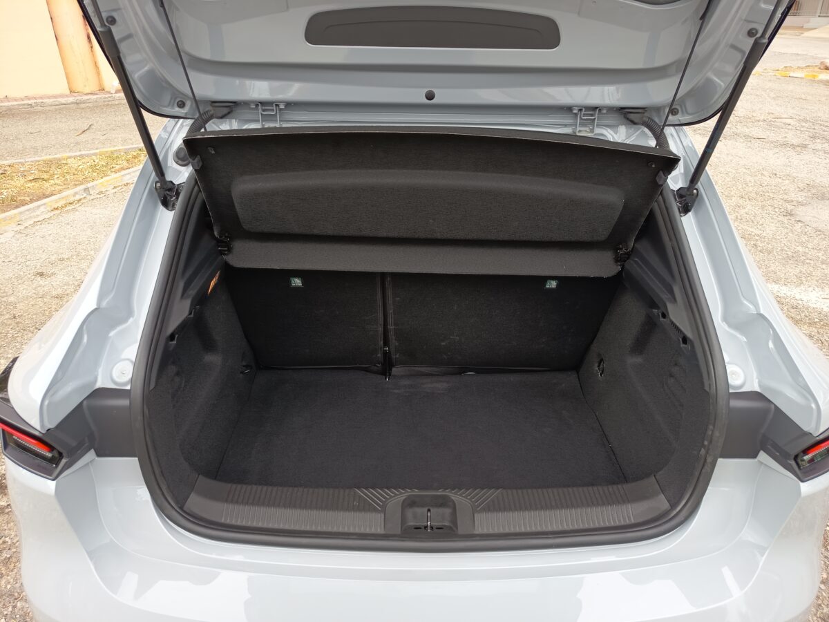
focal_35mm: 24
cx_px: 414
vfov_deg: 56.8
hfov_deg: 71.6
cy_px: 311
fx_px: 575
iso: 82
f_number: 1.7
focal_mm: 5.24
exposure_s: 1/100
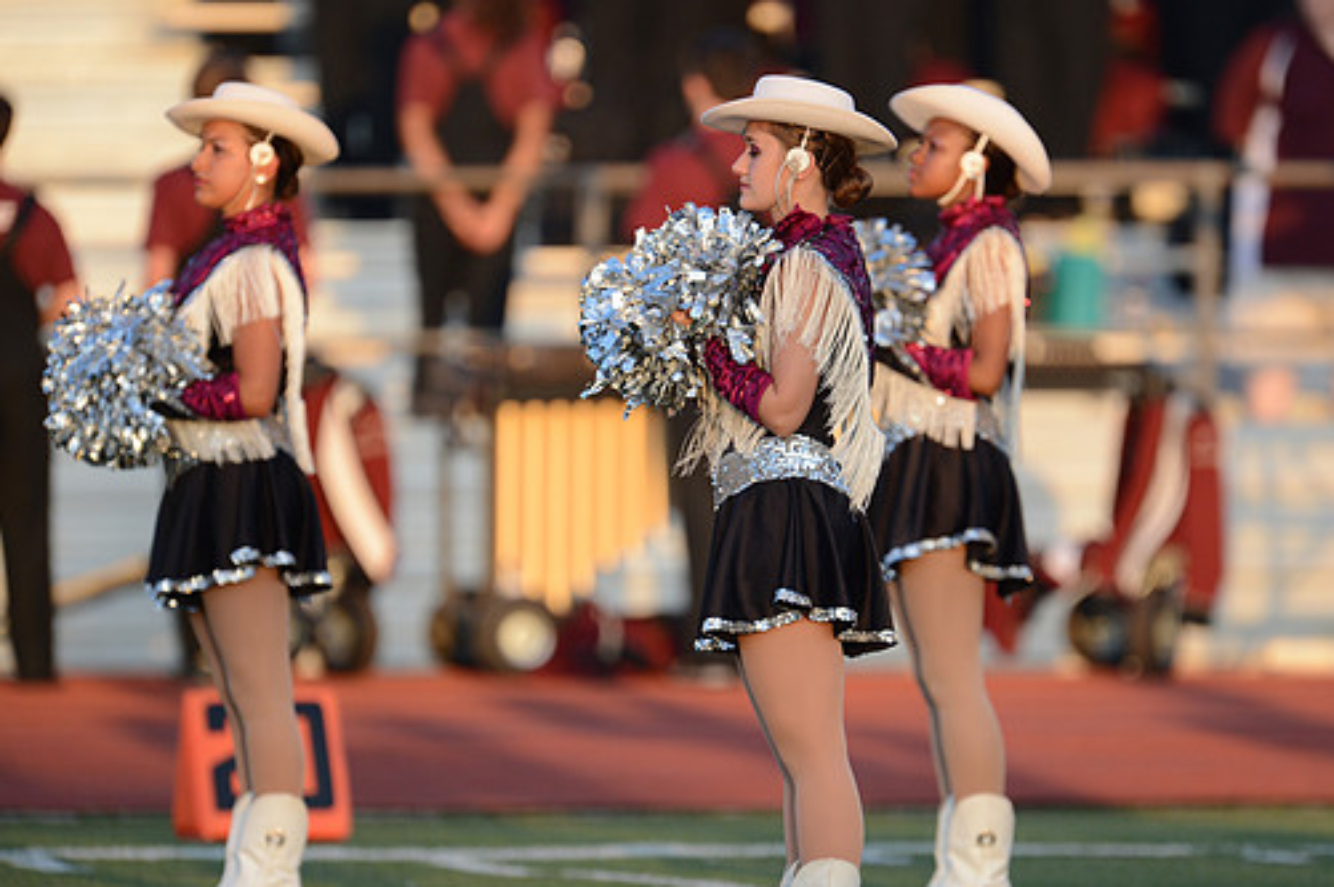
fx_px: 23581
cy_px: 487
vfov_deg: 2.2
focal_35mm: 637
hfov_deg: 3.2
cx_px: 751
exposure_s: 1/1250
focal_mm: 550
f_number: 4
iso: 800
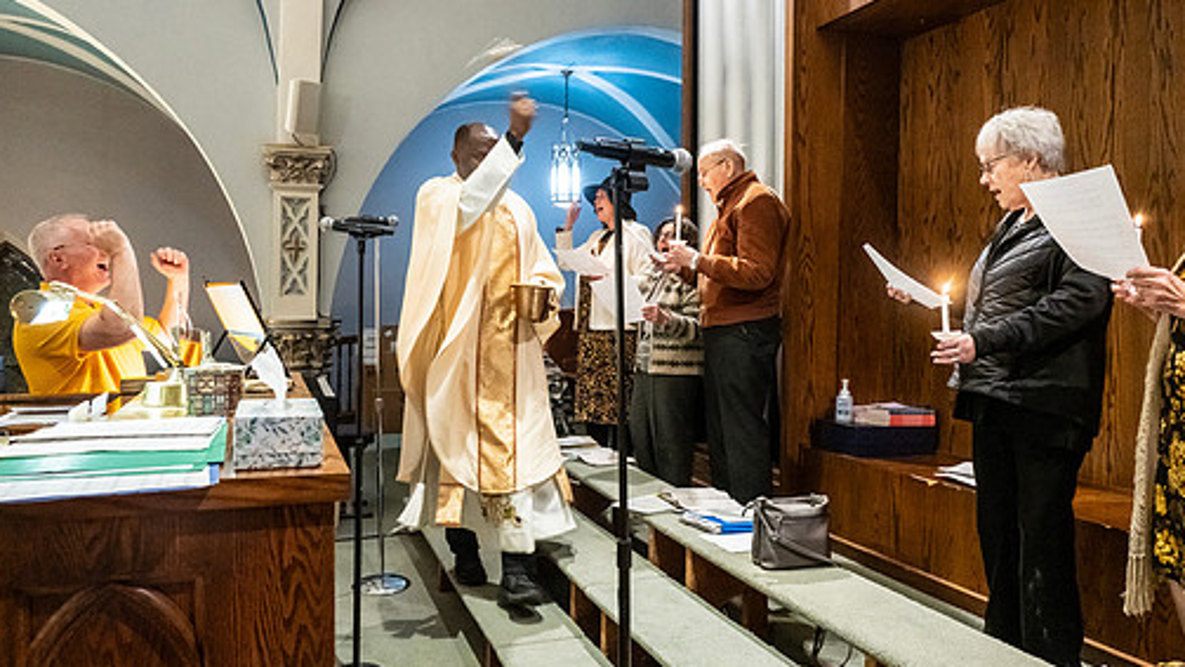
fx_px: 911
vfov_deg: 40.2
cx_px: 577
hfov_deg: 66.1
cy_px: 305
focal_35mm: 29
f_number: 7.1
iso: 5000
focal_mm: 24
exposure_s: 1/60
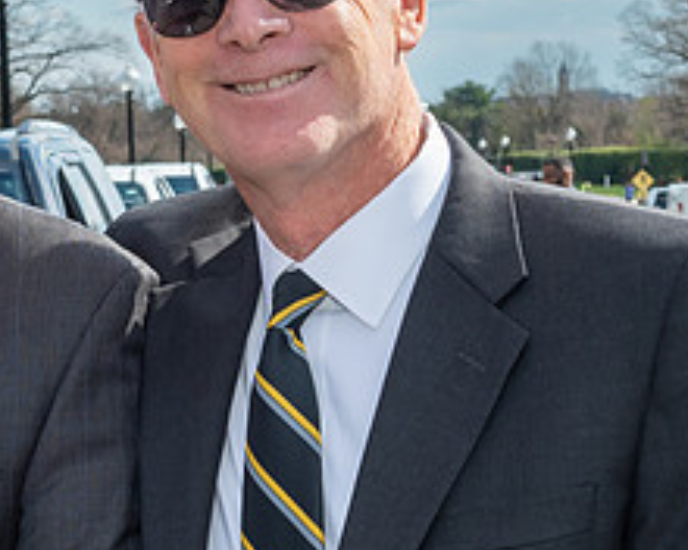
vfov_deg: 10.4
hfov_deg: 12.9
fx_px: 3014
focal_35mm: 148
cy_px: 325
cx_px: 105
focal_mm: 32
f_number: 9
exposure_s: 1/250
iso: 200
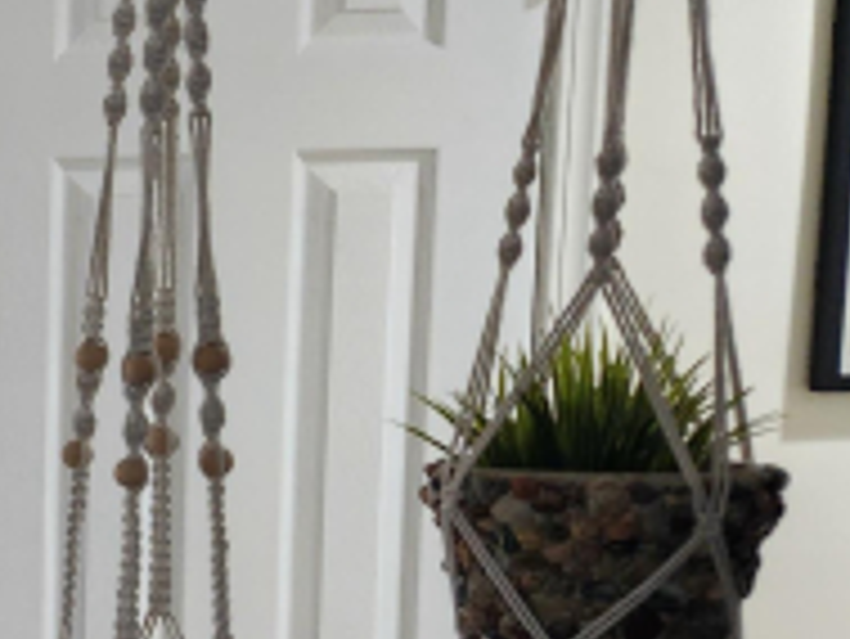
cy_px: 482
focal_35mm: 81
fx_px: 1990
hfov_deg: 19.6
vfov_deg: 18.1
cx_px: -560
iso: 250
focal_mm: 5.4
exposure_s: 1/120
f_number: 1.8
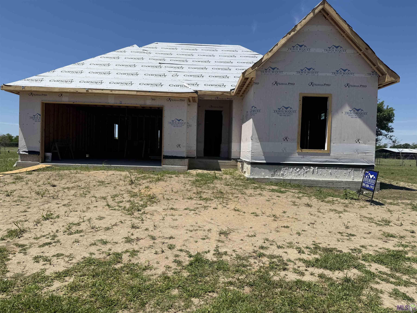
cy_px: 156
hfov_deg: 71.6
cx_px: 208
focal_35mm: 24
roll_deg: -1.5
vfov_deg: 56.8
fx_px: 289
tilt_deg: -1.0
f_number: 1.78
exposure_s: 1/7353
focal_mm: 6.76
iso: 80
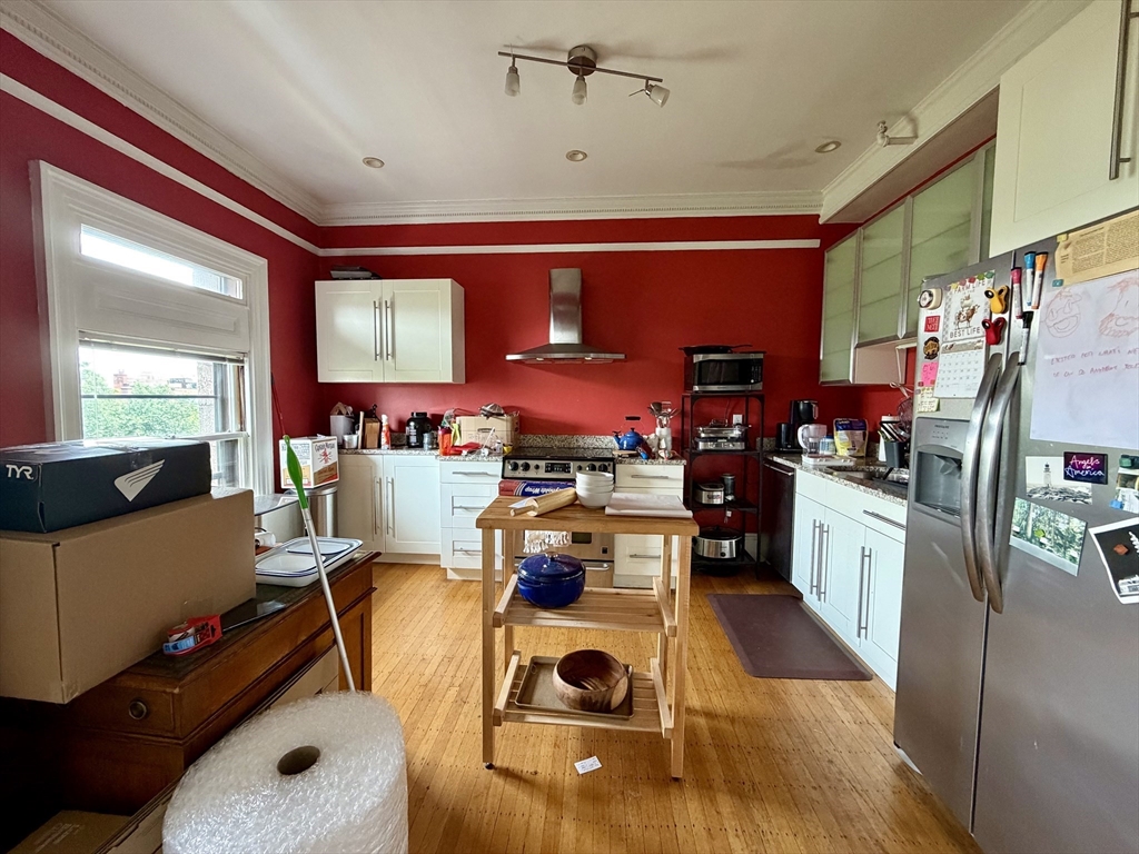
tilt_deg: -3.9
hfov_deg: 102.1
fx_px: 461
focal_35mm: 14
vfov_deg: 85.7
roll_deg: -0.5
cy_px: 427
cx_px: 570
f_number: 2.2
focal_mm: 2.22
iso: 400
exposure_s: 1/60
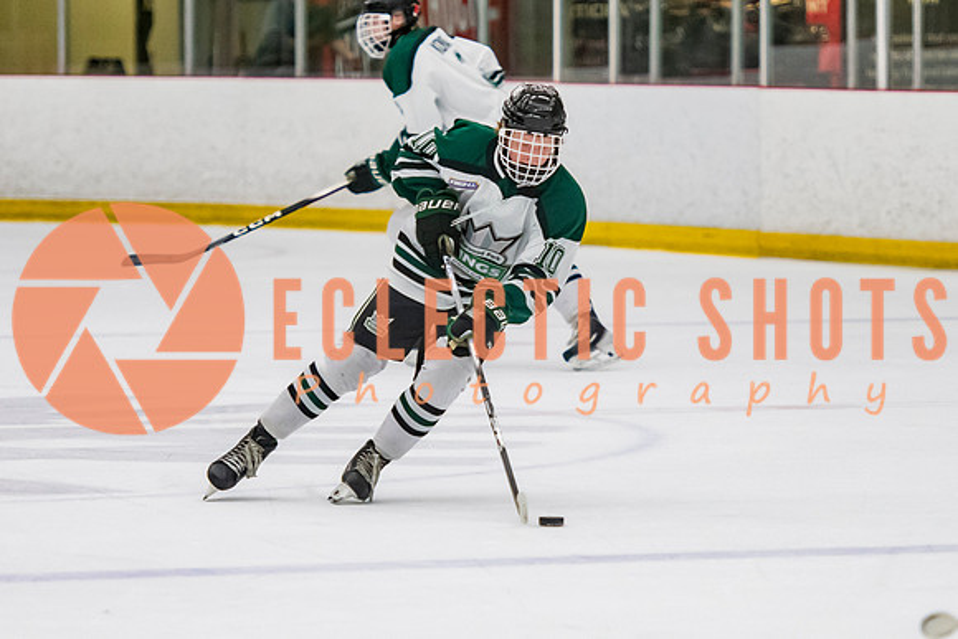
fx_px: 8629
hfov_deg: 6.4
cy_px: 318
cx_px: 518
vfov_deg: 4.2
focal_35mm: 324
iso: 2000
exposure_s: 1/640
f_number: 3.2
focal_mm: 135
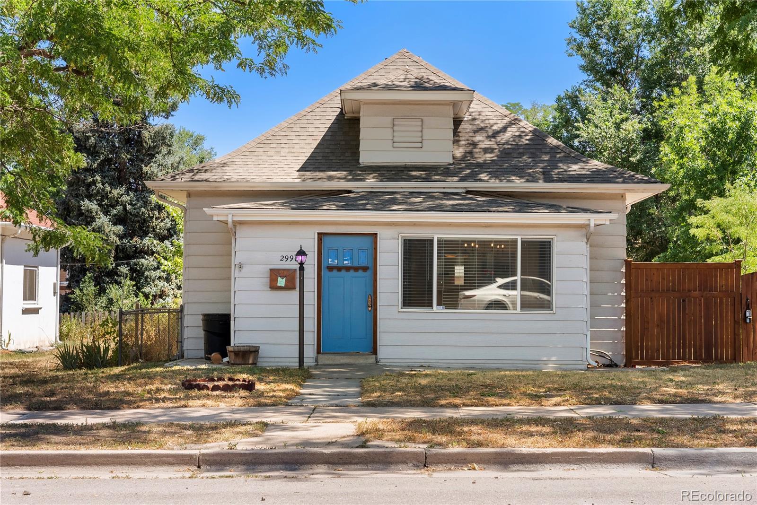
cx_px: 378
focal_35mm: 57
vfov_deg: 23.8
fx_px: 1201
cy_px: 252
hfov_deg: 35.0
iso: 200
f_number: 7.1
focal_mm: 57.1
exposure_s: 1/100
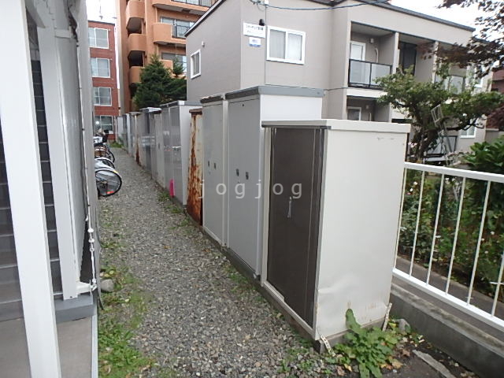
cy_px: 189
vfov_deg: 63.4
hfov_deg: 79.0
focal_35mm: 21
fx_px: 306
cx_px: 252
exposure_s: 1/30
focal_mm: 3.7
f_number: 3.5
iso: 400
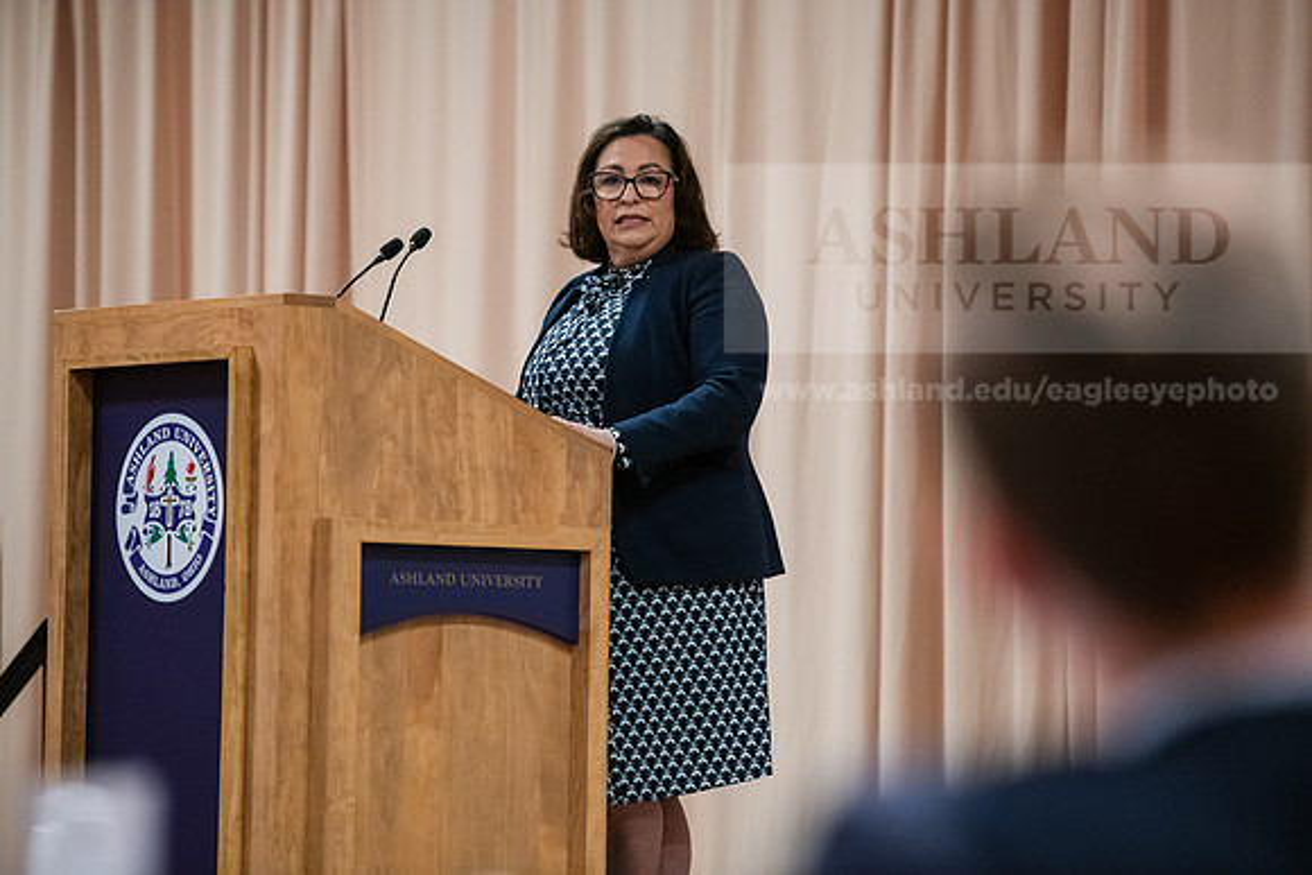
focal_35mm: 175
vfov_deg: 7.9
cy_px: 438
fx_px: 6379
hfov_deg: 11.7
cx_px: 656
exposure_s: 1/200
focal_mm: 175
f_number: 3.2
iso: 3200
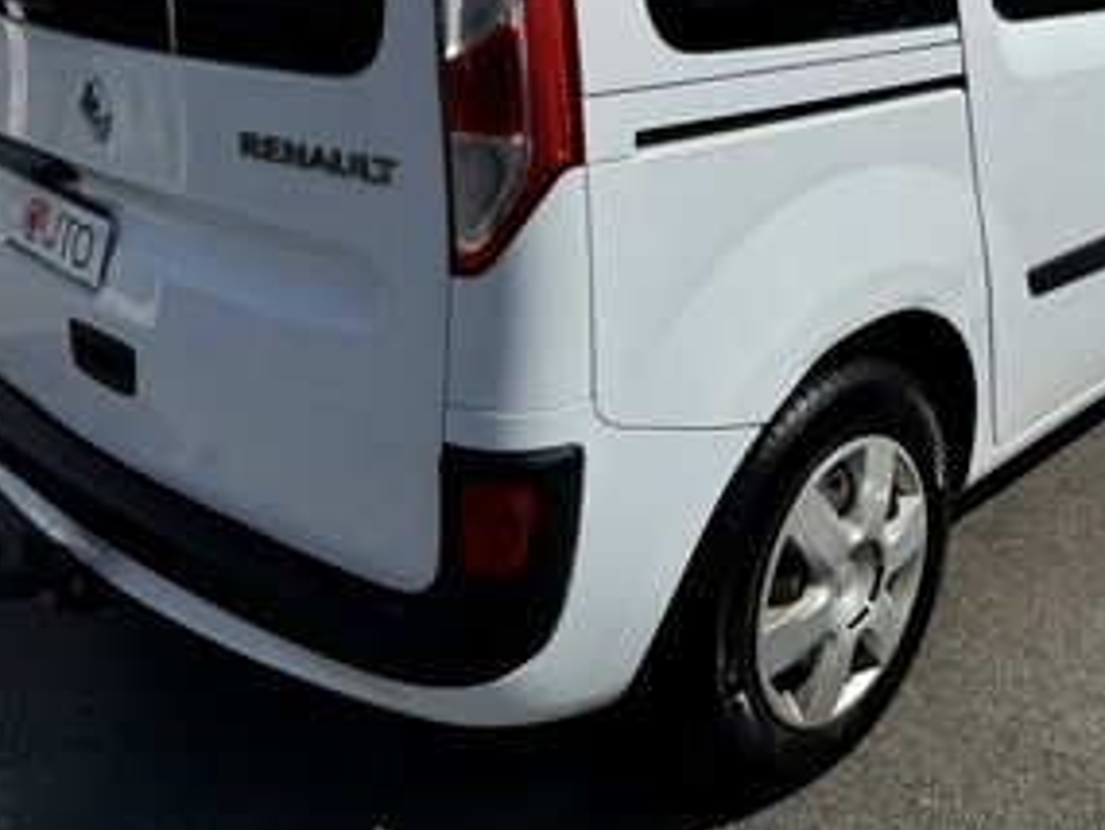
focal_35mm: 43
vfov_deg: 32.1
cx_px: 772
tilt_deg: -11.9
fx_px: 1373
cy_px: 99
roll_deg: -0.4
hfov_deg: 43.0
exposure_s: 1/12346
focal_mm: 6.76
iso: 80
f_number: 1.78
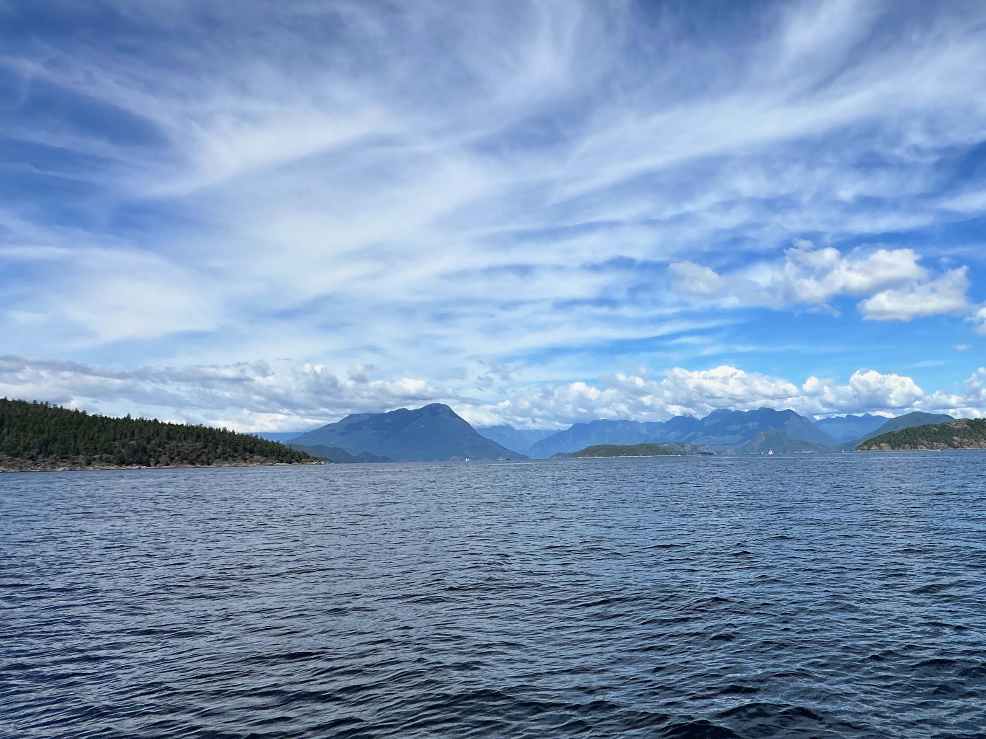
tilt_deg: +5.7
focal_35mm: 24
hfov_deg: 67.5
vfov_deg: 56.8
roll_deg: +1.1
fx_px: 684
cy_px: 383
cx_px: 728
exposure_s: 1/3401
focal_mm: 2.22
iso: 50
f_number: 2.2
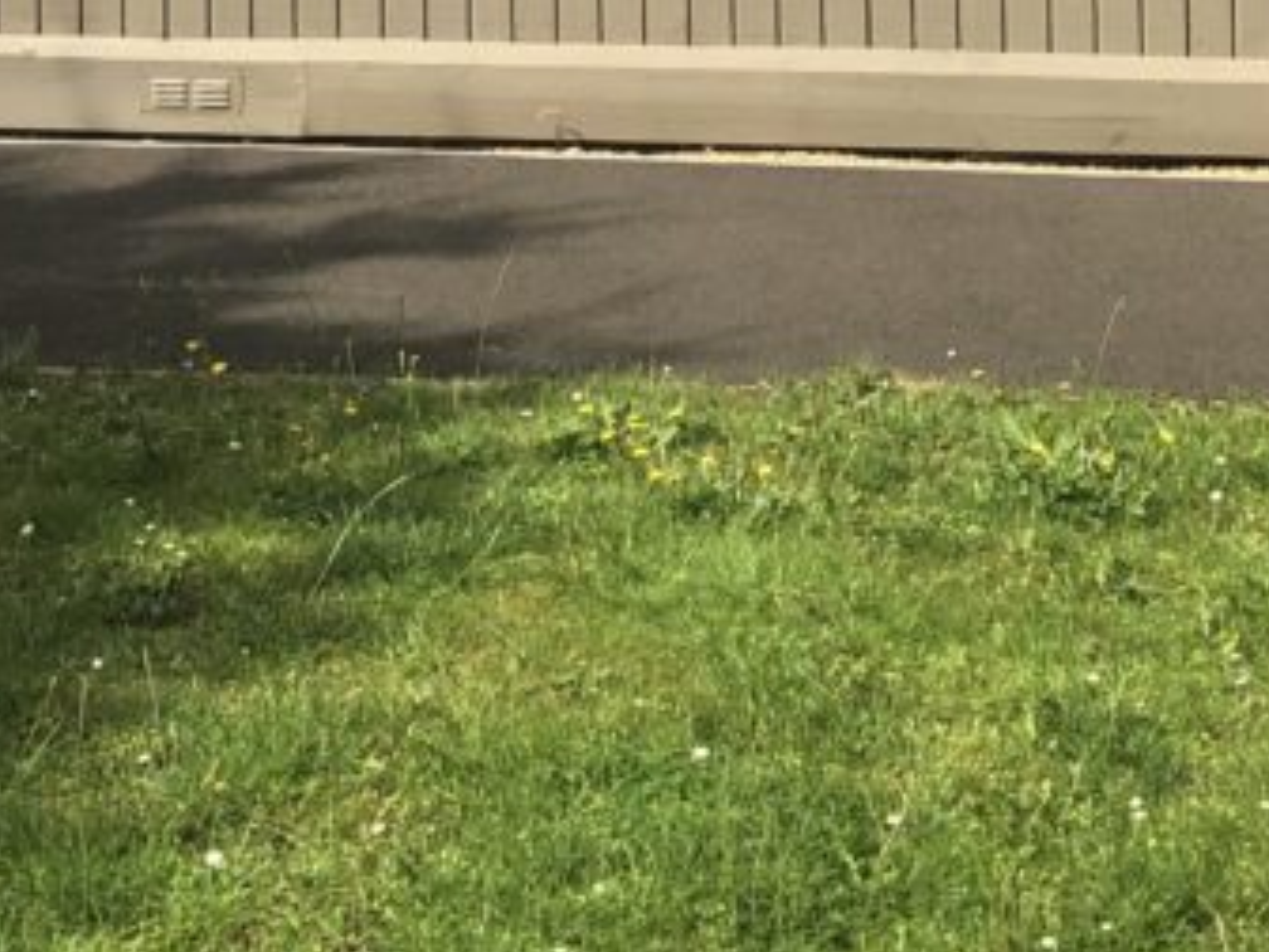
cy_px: -574
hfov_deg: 19.5
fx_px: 3666
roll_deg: +0.0
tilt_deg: +0.1
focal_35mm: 100
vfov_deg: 13.7
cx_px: 313
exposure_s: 1/1333
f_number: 1.8
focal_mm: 3.99
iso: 20
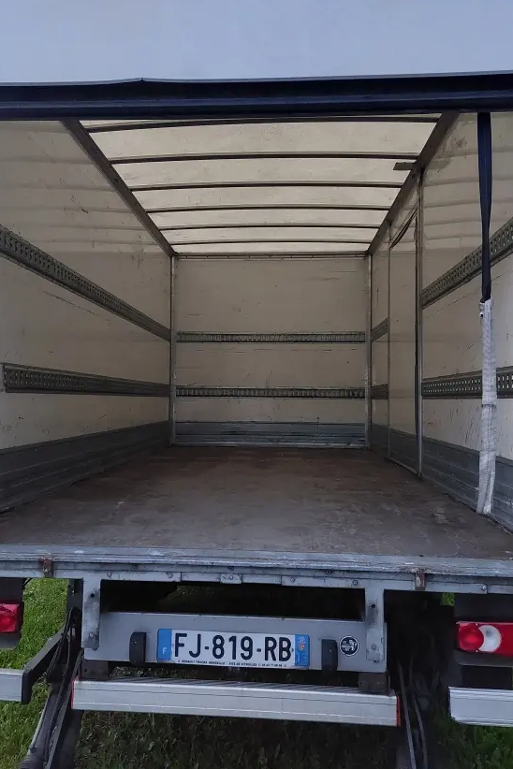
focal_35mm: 27
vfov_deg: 67.4
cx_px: 242
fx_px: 577
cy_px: 373
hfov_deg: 47.9
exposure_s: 1/25
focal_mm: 5.23
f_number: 1.8
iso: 1250
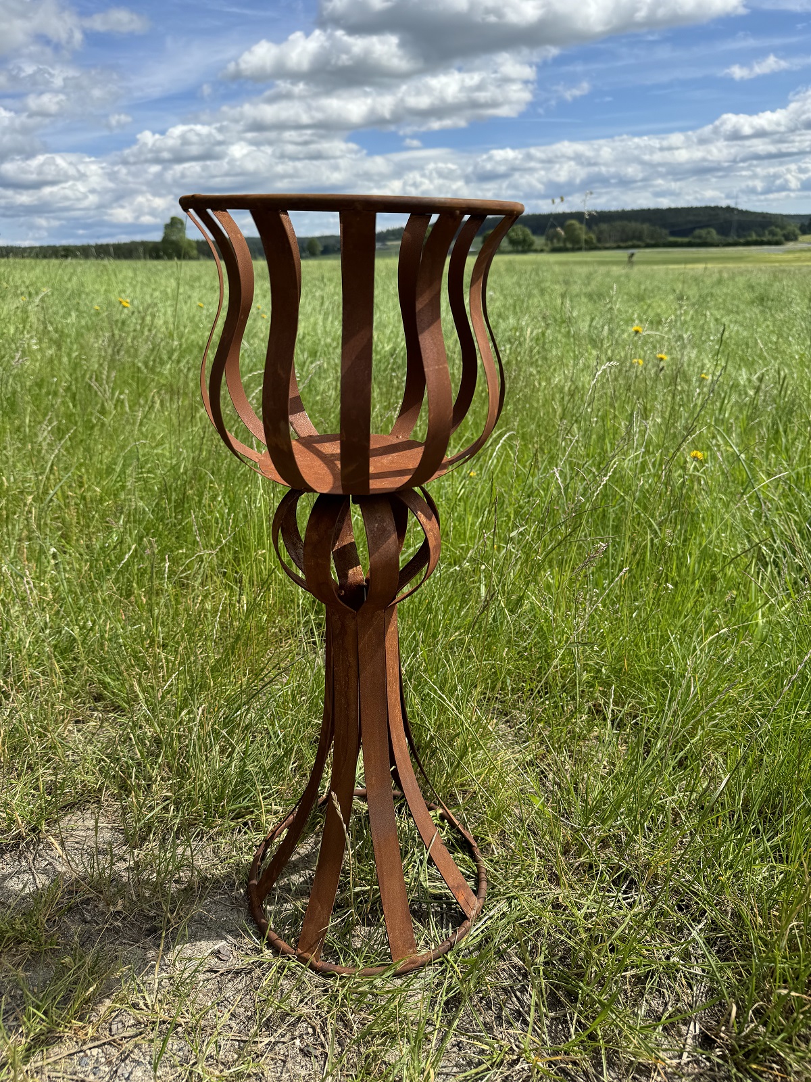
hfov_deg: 56.8
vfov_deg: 71.6
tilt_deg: -21.2
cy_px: 541
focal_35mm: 24
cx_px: 406
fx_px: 750
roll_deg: +3.5
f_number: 1.78
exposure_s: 1/3802
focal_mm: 6.76
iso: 80
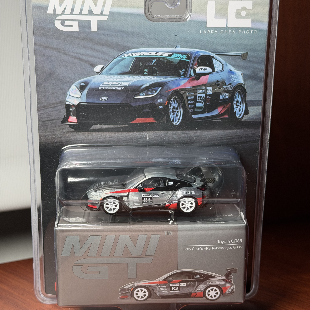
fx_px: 578
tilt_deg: -6.1
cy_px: 160
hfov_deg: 30.0
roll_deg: +0.1
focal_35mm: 57
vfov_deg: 30.0
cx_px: 156
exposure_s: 1/159
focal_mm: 6.76
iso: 80
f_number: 1.78
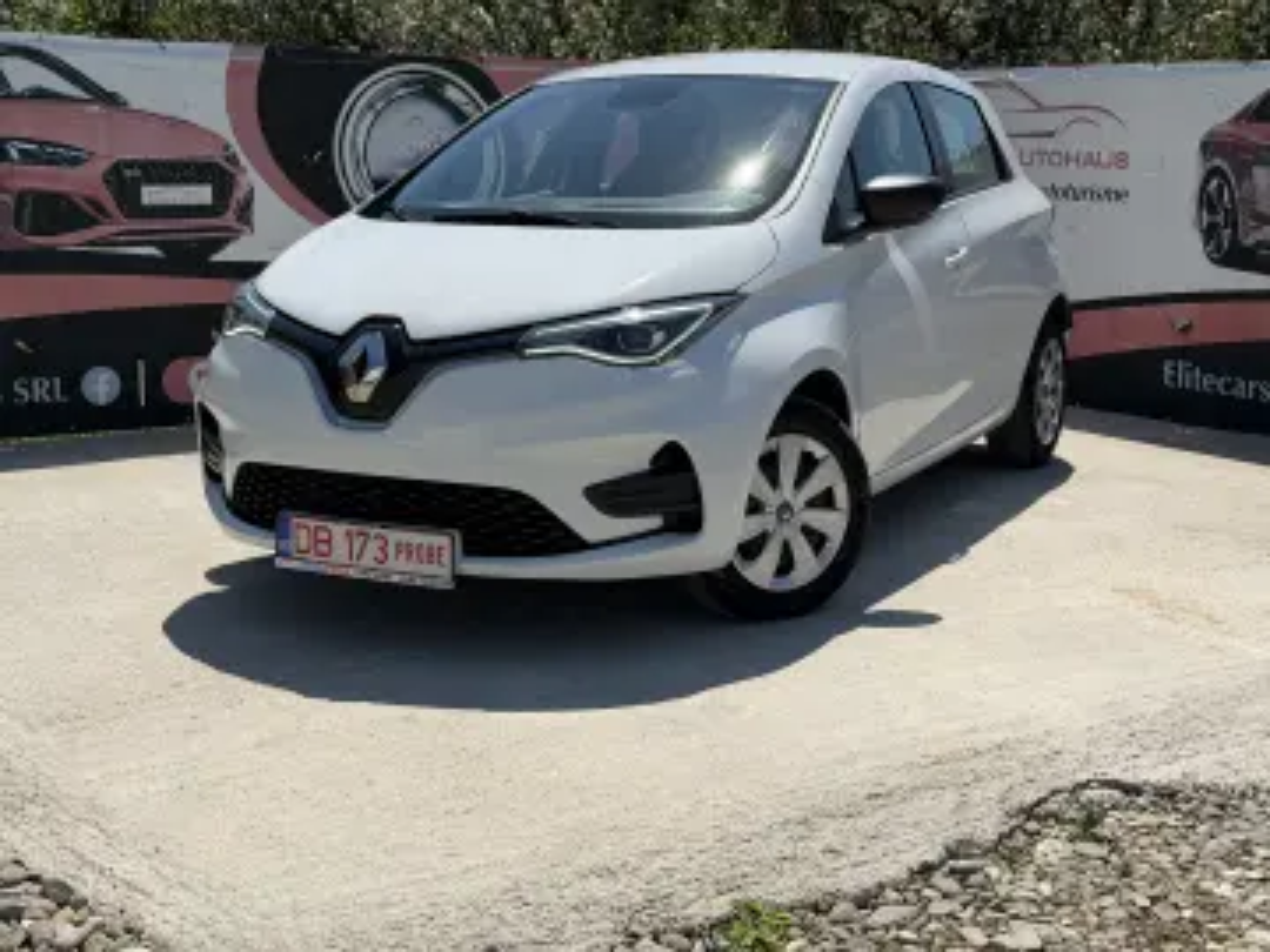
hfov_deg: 39.7
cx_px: 635
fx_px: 1761
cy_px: 476
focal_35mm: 48
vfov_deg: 30.3
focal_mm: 6.76
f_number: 1.78
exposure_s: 1/8772
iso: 64
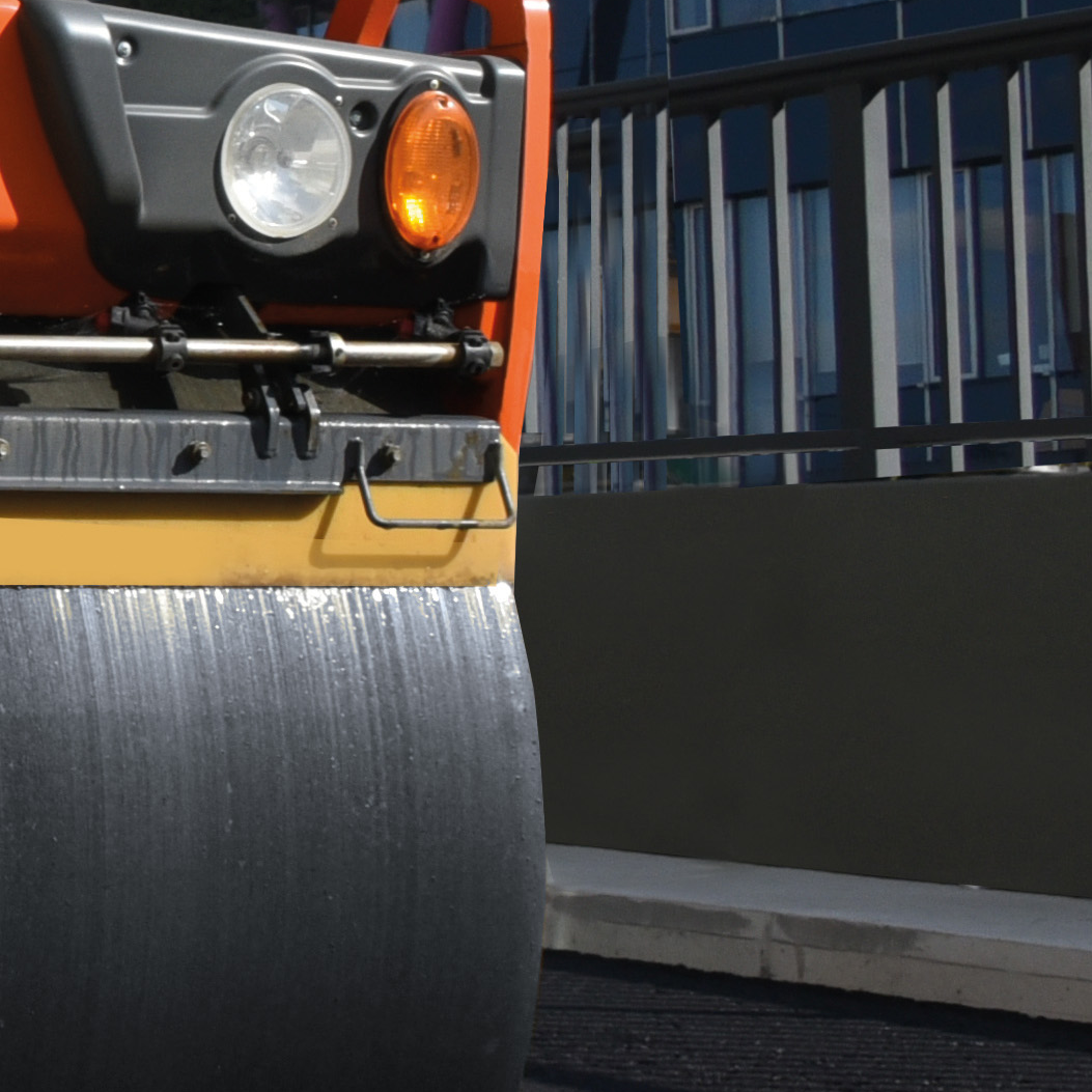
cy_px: 150
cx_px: -647
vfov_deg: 12.8
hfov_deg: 12.1
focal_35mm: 136
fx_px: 4854
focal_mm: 28
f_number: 11
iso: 400
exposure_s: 1/500
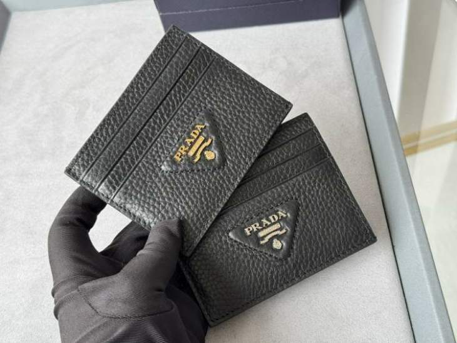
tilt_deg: -48.2
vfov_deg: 30.2
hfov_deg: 39.7
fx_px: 633
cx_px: 228
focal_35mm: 48
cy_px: 172
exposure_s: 1/60
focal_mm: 6.76
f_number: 1.78
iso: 100
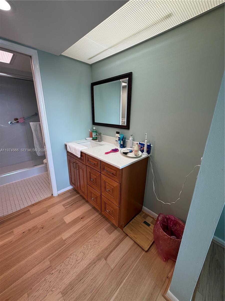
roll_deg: -0.4
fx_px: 121
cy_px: 150
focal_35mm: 14
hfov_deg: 85.7
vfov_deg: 102.1
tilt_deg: -17.2
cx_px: 112
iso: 100
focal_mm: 2.22
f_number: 2.2
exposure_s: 1/120
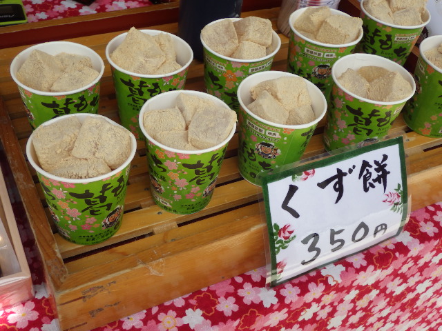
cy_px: 166
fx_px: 562
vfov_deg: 32.9
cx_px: 221
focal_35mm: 44
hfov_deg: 42.9
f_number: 4
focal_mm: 7.9
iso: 125
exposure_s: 1/250
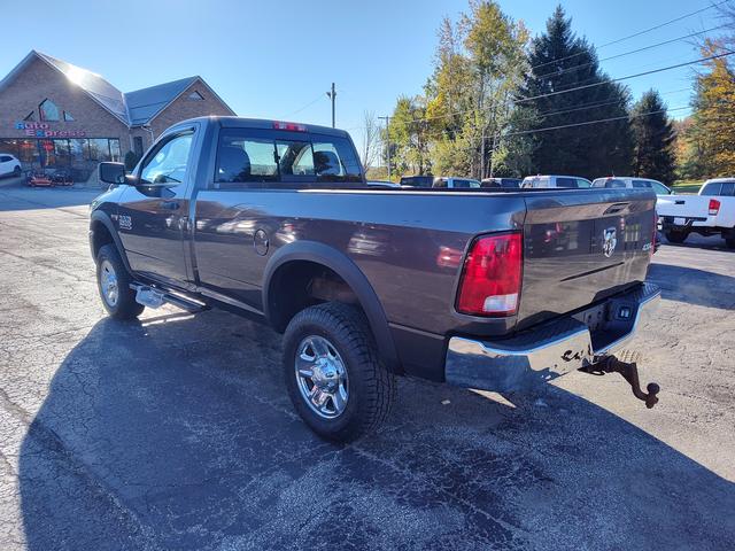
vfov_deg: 58.9
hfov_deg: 73.9
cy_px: 276
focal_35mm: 23
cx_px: 368
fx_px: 488
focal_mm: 5.56
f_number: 1.88
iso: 100
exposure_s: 1/1012
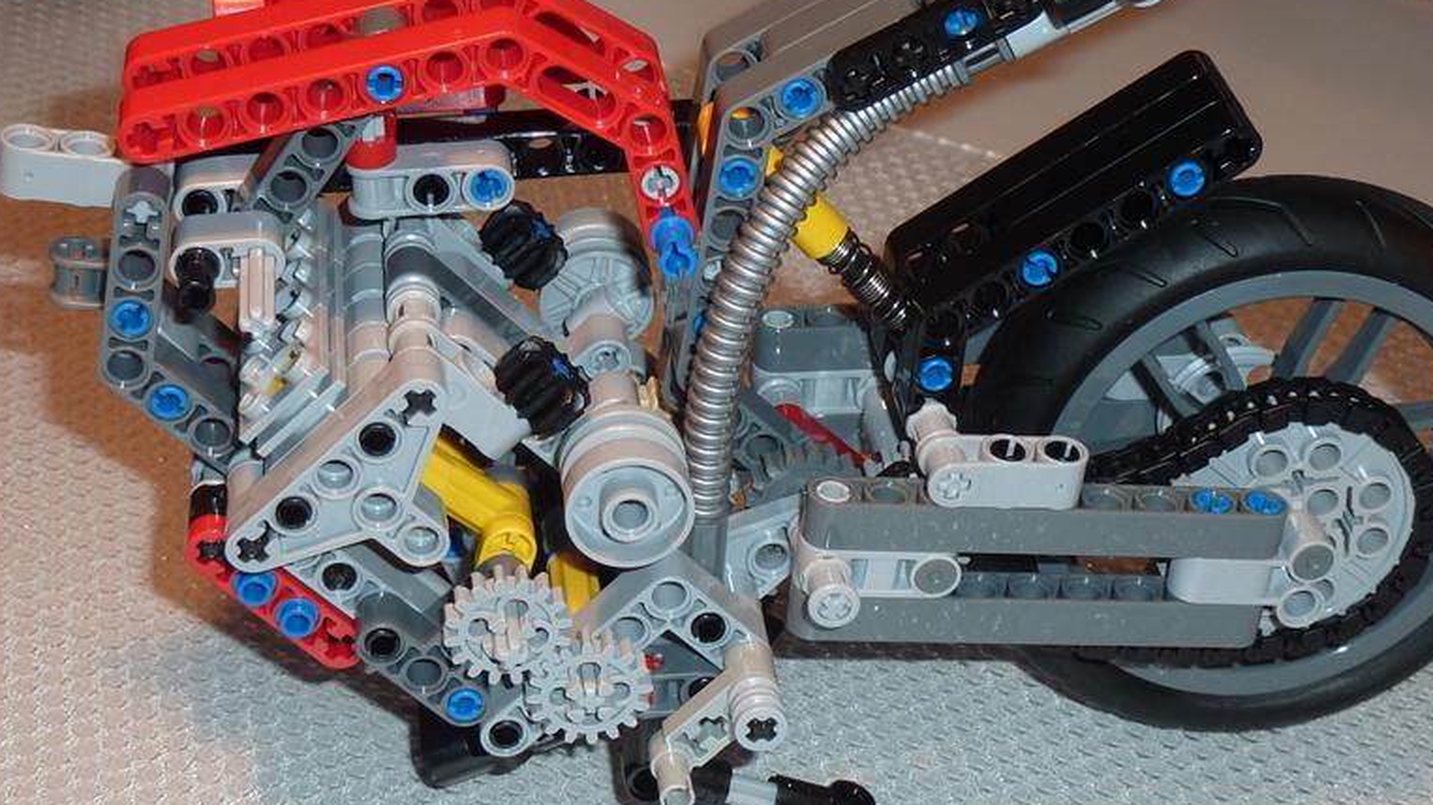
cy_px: 274
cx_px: 755
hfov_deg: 27.9
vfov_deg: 15.9
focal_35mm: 76
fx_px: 2888
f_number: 3.8
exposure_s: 1/30
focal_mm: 8.5
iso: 100
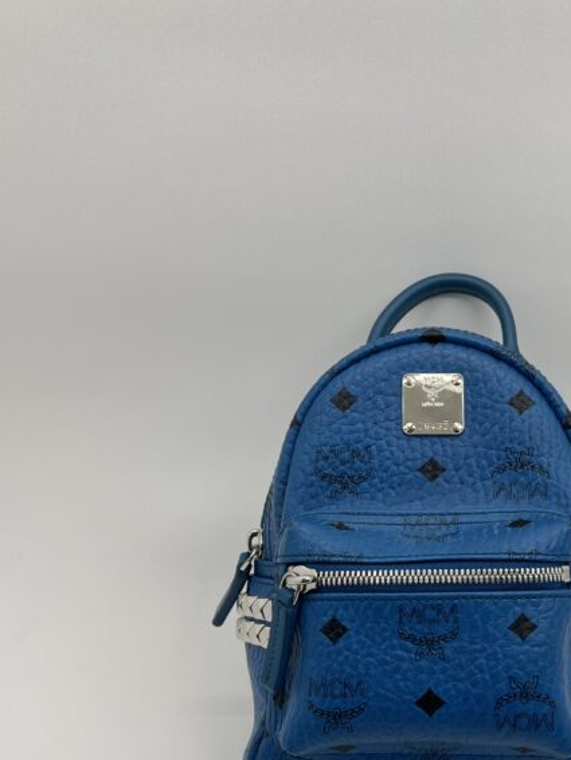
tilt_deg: -38.7
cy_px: 553
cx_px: 430
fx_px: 1033
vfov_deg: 39.5
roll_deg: +0.7
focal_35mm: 47
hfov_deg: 30.4
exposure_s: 1/116
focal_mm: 5.7
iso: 32
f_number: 1.5
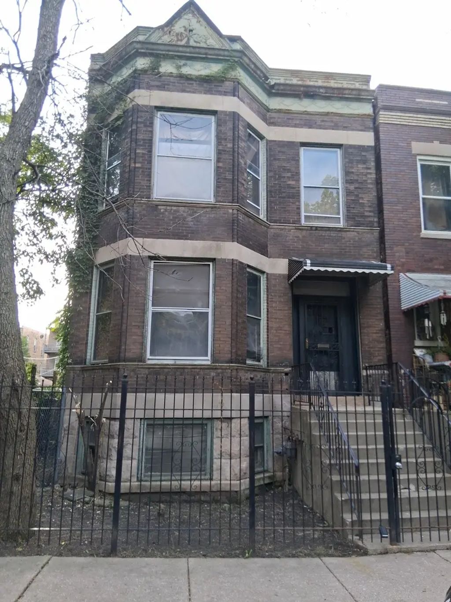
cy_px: 301
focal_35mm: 26
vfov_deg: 67.3
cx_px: 226
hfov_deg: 53.1
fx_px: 452
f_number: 1.8
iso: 25
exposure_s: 1/120
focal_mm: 3.98
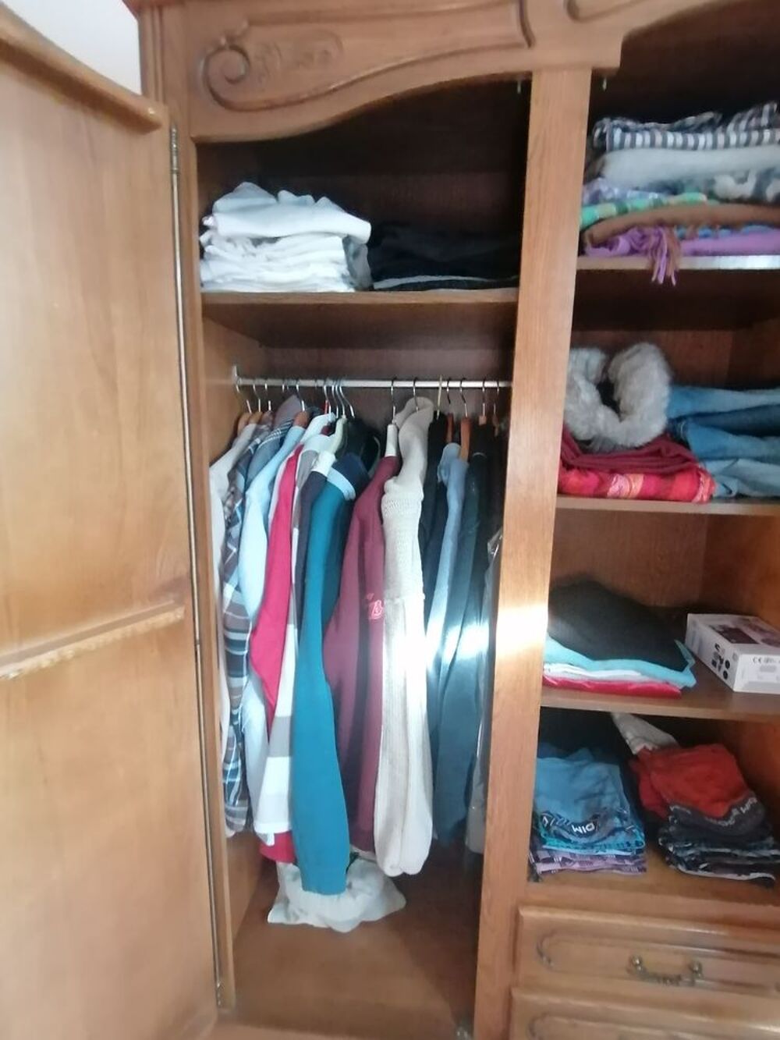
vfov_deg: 91.0
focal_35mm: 17
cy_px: 520
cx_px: 390
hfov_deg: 74.7
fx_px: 511
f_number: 2.4
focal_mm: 2.84
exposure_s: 1/16.7
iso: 1000
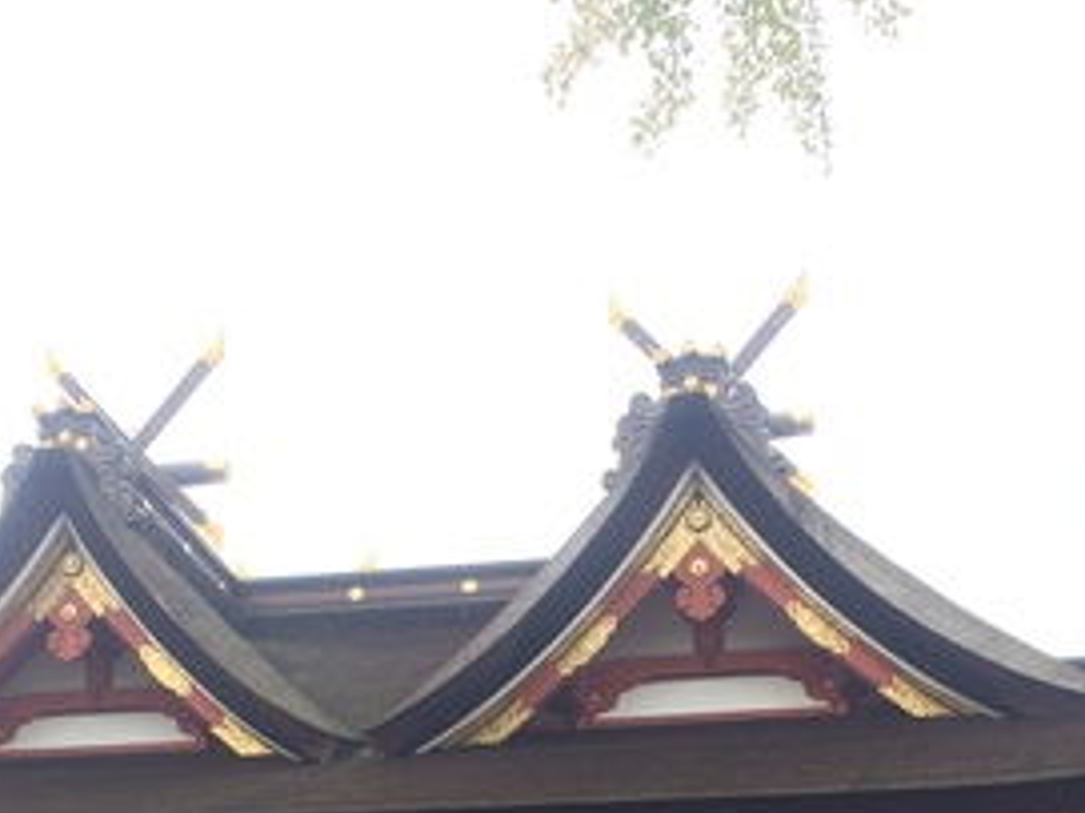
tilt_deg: +15.9
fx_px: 1880
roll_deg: +0.6
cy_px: 829
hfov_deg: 32.1
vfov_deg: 23.3
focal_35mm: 60
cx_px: 448
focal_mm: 4.15
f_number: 2.2
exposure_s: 1/210
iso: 32
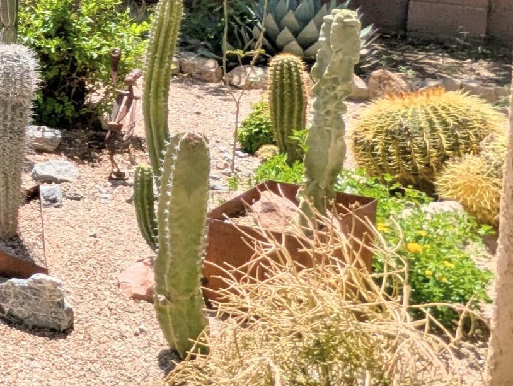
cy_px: -56
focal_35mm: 59
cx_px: -378
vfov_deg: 23.1
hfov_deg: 22.2
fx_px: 875
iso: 46
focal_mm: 2.35
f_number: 2.2
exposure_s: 1/1387
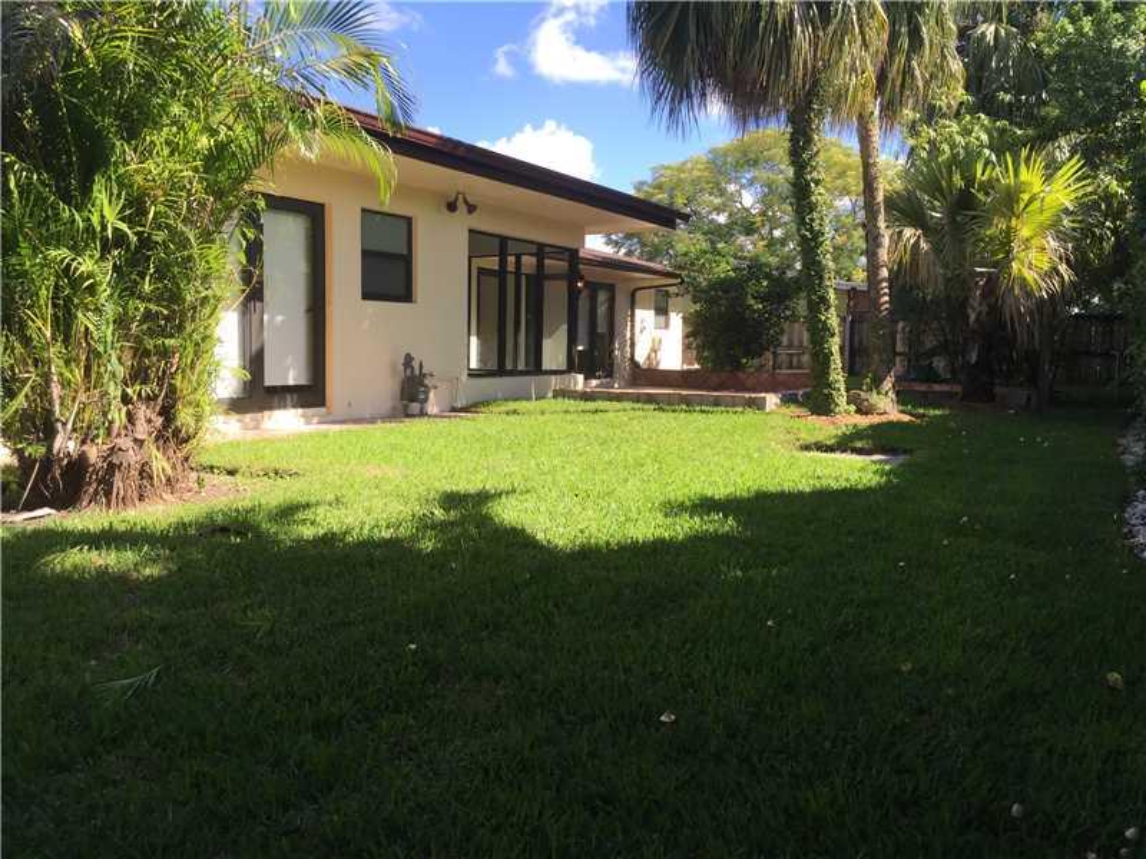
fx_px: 960
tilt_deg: -3.9
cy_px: 430
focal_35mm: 29
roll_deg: +0.3
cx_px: 573
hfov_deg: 61.7
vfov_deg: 48.2
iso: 32
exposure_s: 1/694
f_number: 2.2
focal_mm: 4.15
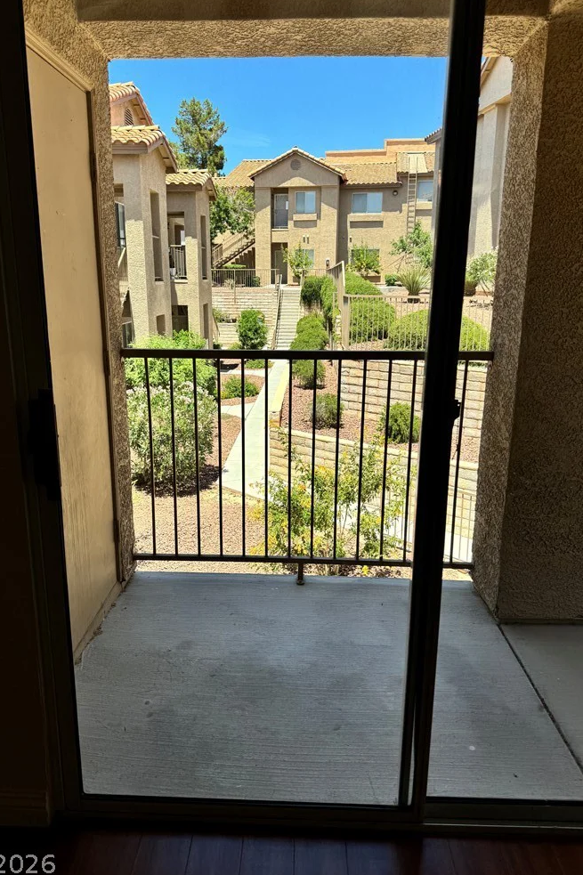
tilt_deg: -13.1
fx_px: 632
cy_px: 429
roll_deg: +1.0
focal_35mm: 26
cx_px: 270
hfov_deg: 49.5
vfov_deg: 69.4
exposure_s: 1/2041
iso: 80
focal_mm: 6.76
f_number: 1.78
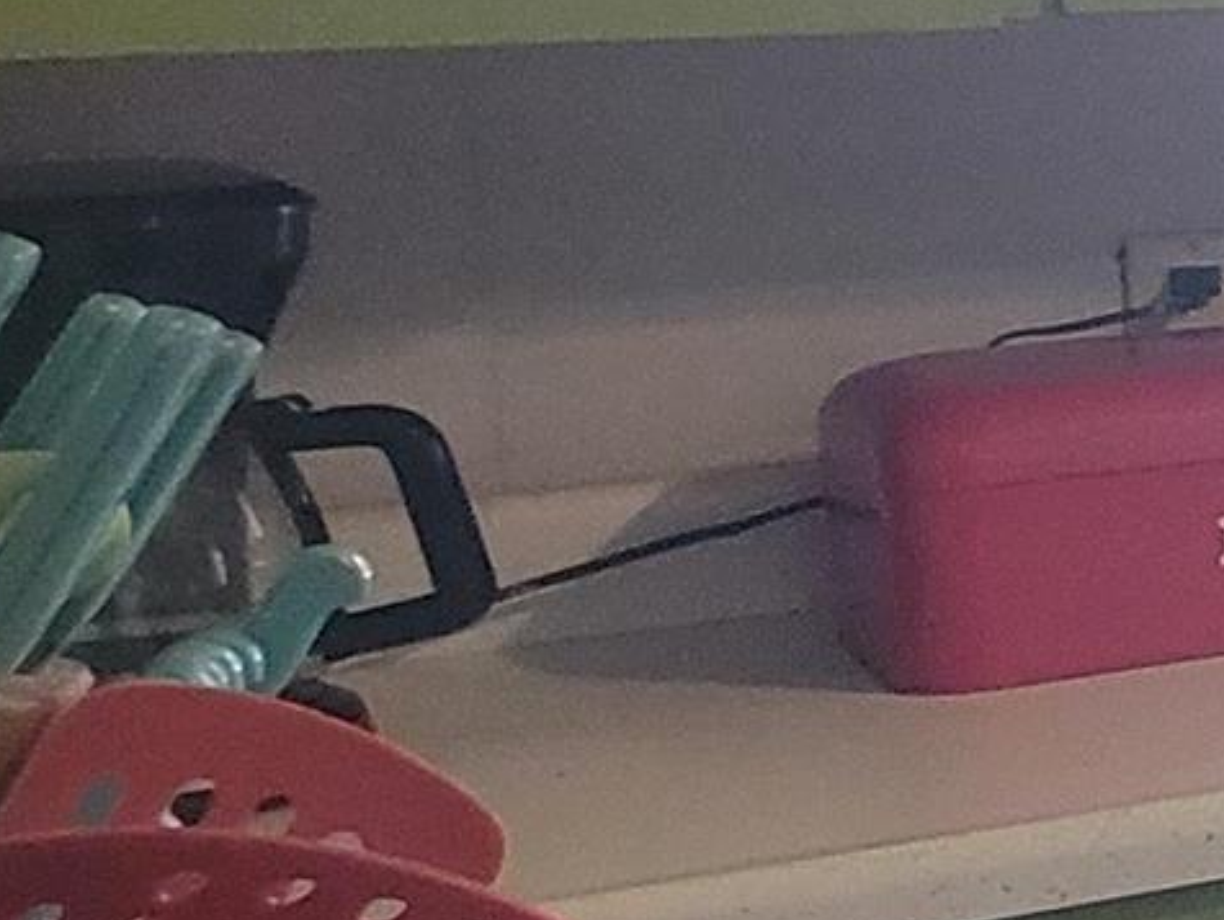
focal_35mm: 84
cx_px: 3718
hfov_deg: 11.4
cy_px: 193
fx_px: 2972
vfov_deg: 17.5
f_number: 2.2
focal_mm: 2.2
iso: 200
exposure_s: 1/60
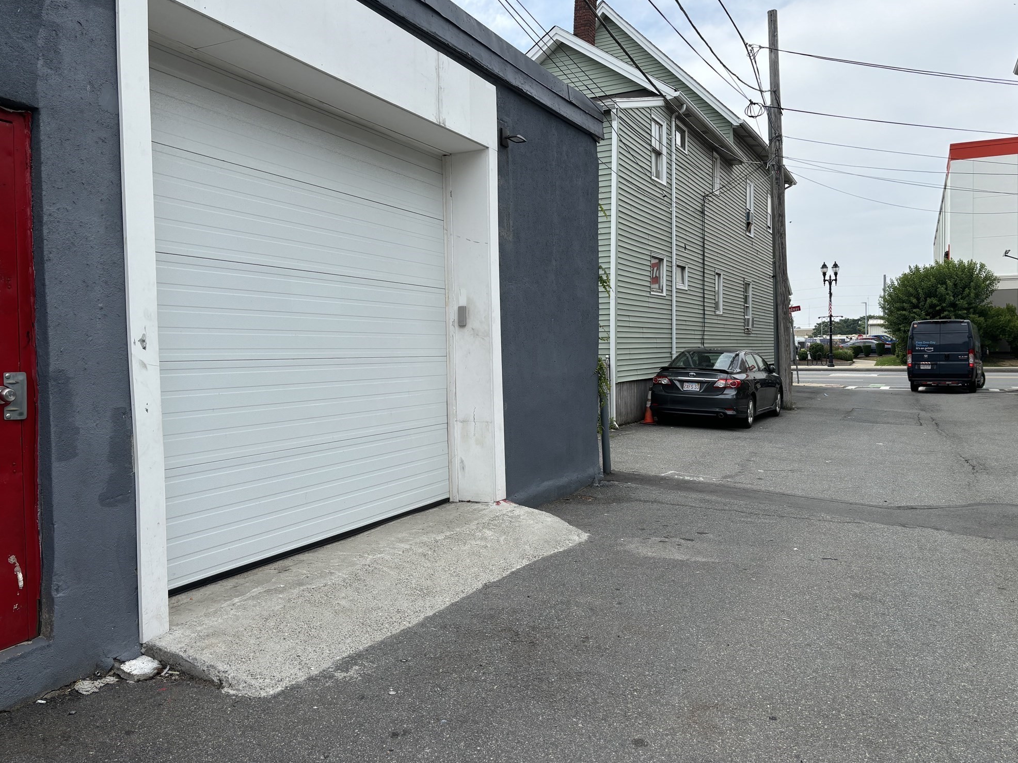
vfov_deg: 51.3
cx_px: 516
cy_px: 369
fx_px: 794
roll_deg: +0.4
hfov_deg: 65.3
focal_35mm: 27
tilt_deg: -1.9
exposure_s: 1/2342
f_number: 1.6
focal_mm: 5.96
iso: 50
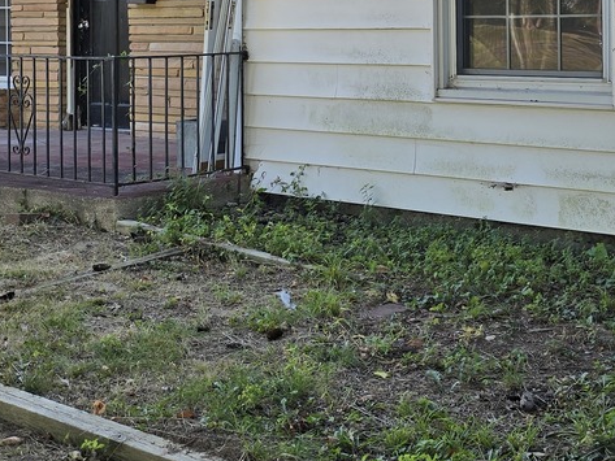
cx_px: 267
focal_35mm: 70
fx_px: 1244
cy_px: 17
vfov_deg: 20.4
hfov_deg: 27.7
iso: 12
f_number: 1.7
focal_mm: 6.3
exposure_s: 1/182
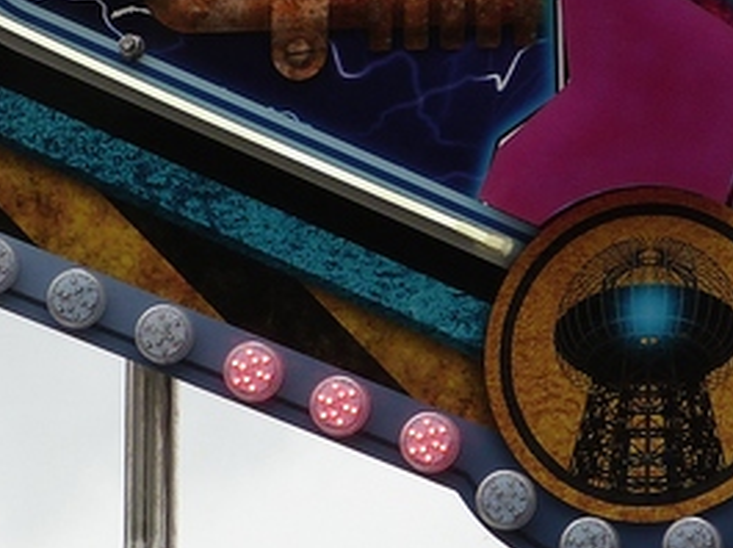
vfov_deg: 2.4
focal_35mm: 620
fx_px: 13111
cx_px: 620
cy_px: -136
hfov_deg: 3.2
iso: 100
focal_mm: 29.5
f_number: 5
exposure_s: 1/250
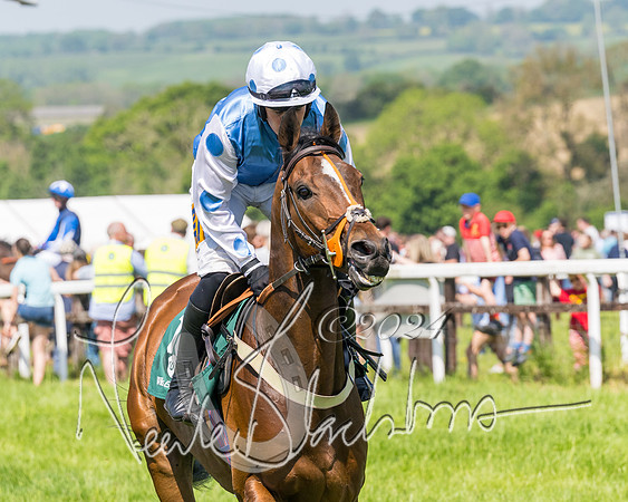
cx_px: 300
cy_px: 198
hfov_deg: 6.6
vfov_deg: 5.3
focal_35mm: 292
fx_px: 5419
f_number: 5
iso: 200
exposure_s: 1/1250
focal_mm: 140
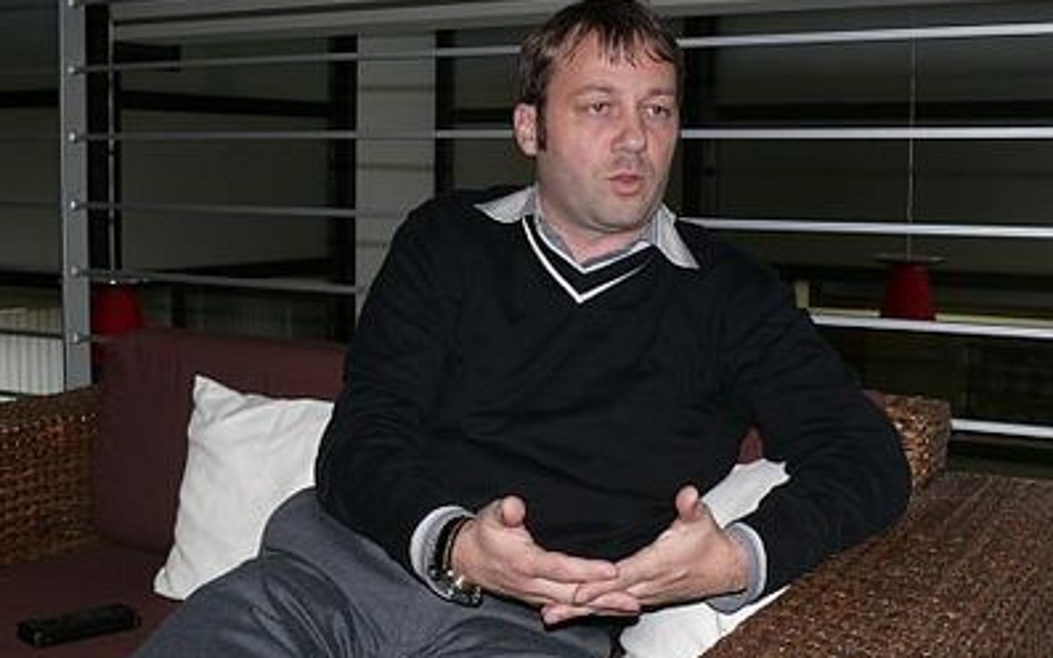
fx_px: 1349
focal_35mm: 47
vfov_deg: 27.4
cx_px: 525
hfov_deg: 42.7
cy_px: 281
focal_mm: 8.6
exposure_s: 1/30
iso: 100
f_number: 2.8
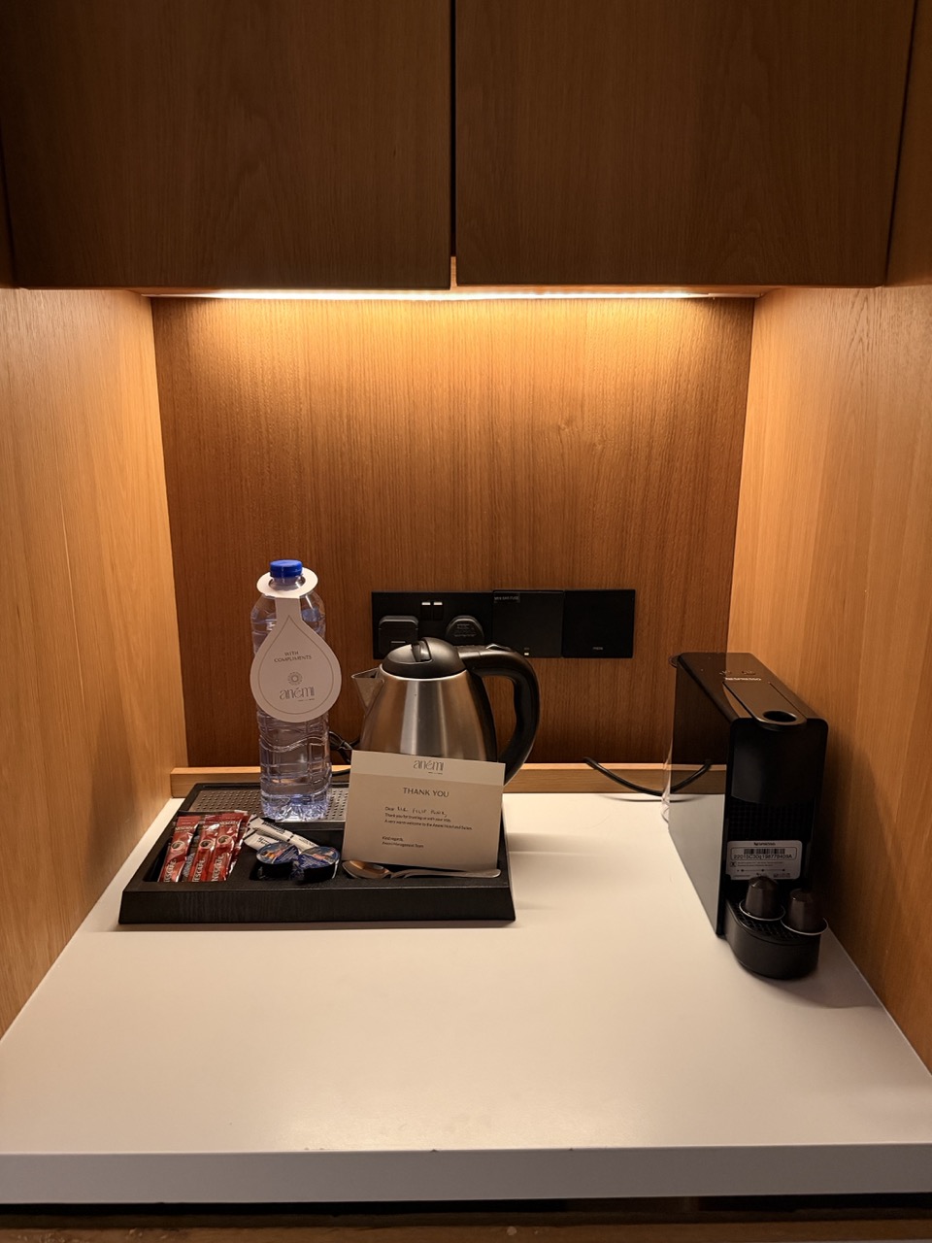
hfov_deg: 56.8
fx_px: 862
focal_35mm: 24
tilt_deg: -13.7
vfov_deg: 71.6
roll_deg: +0.5
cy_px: 622
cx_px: 466
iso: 640
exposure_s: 1/58
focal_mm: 6.76
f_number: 1.78
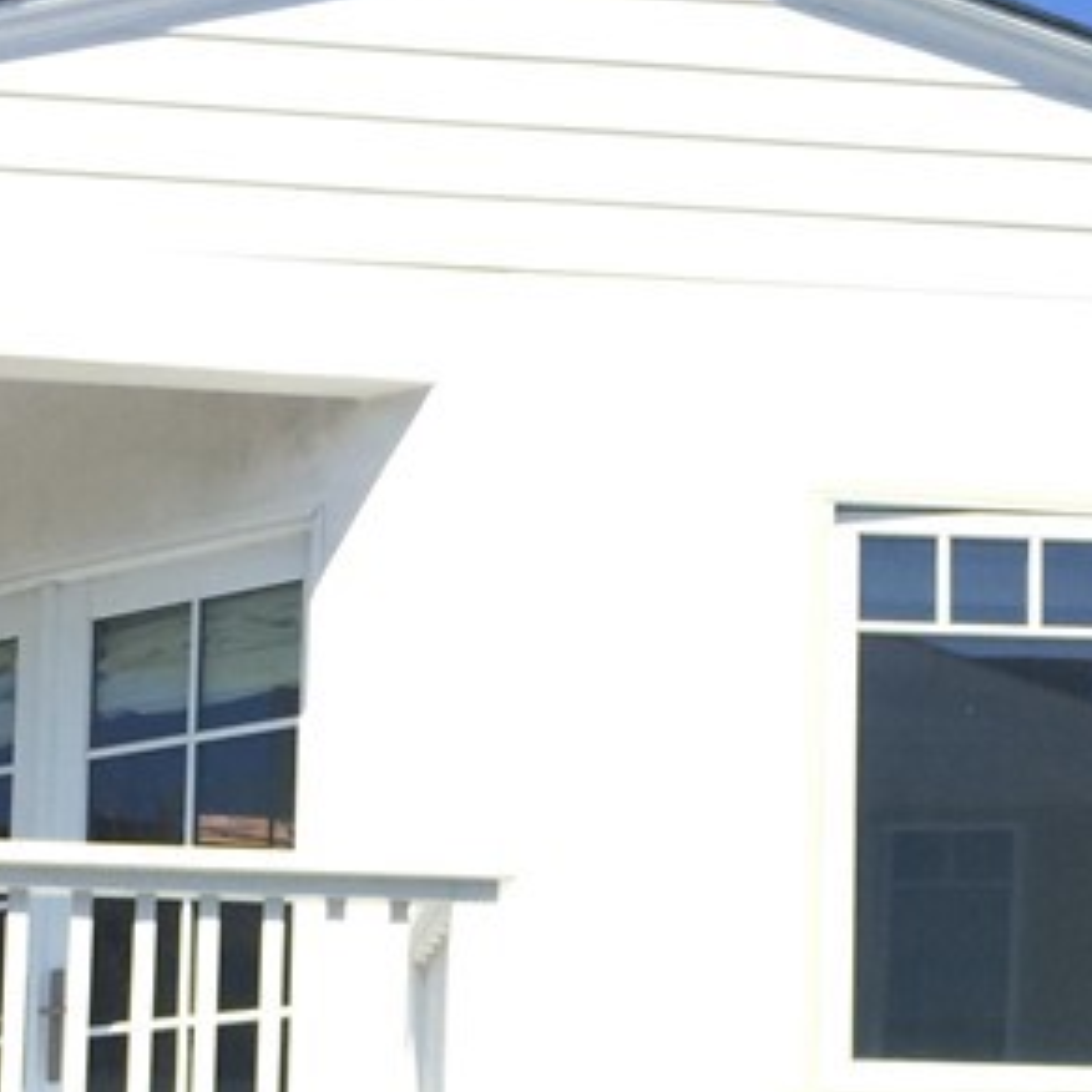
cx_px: 445
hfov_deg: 19.3
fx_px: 3212
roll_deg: -1.6
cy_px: 1197
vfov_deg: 18.6
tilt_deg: +4.0
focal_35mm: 90
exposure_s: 1/1980
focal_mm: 4.15
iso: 32
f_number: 2.2
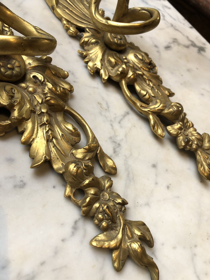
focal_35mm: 28
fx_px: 226
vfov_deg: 63.4
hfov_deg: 49.7
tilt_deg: -50.7
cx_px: 105
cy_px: 140
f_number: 1.8
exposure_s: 1/100
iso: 32
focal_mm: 4
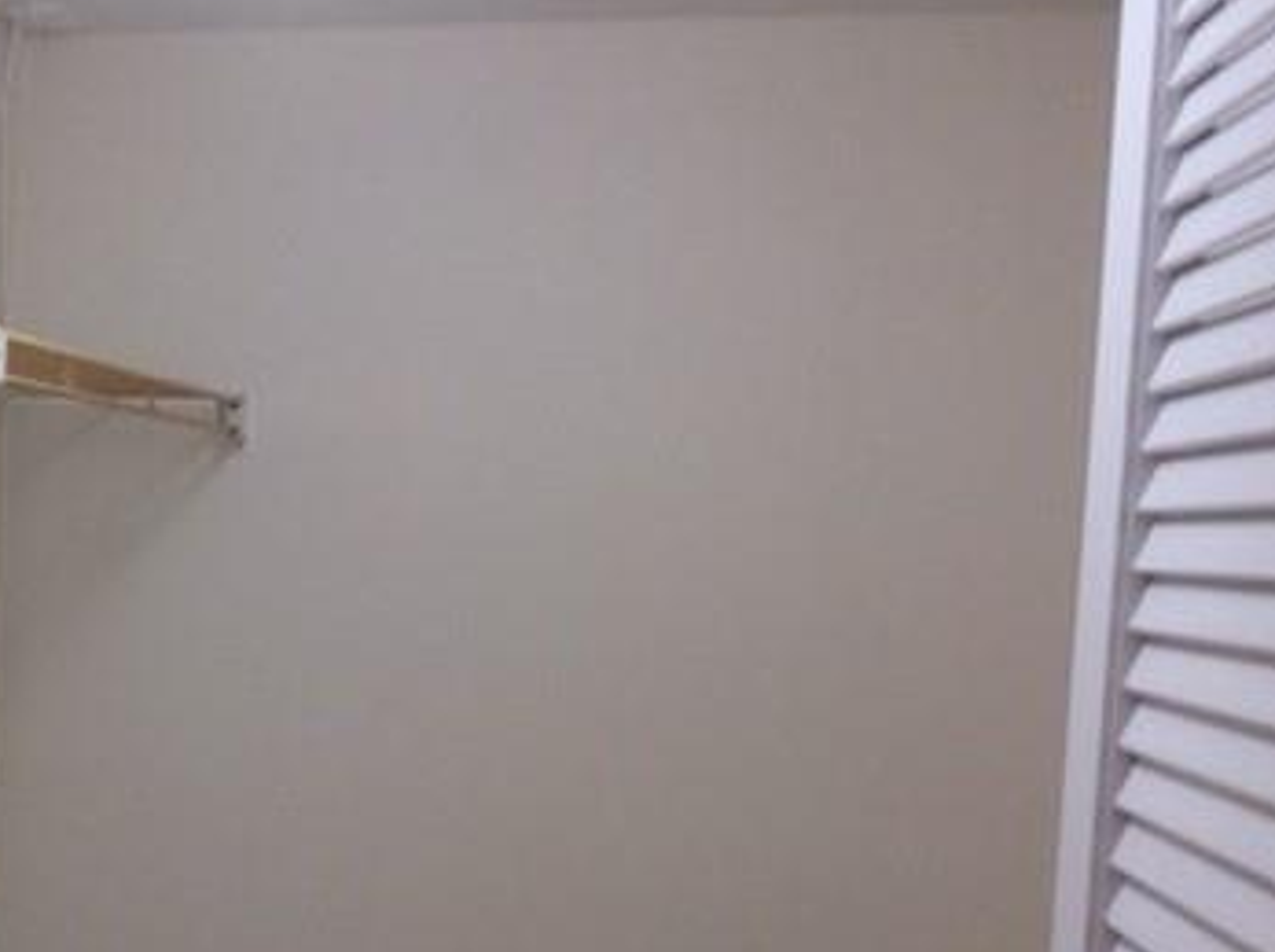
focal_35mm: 59
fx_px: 2169
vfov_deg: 24.6
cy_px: 665
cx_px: 125
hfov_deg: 31.2
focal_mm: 3.3
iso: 50
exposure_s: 1/24
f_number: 2.4
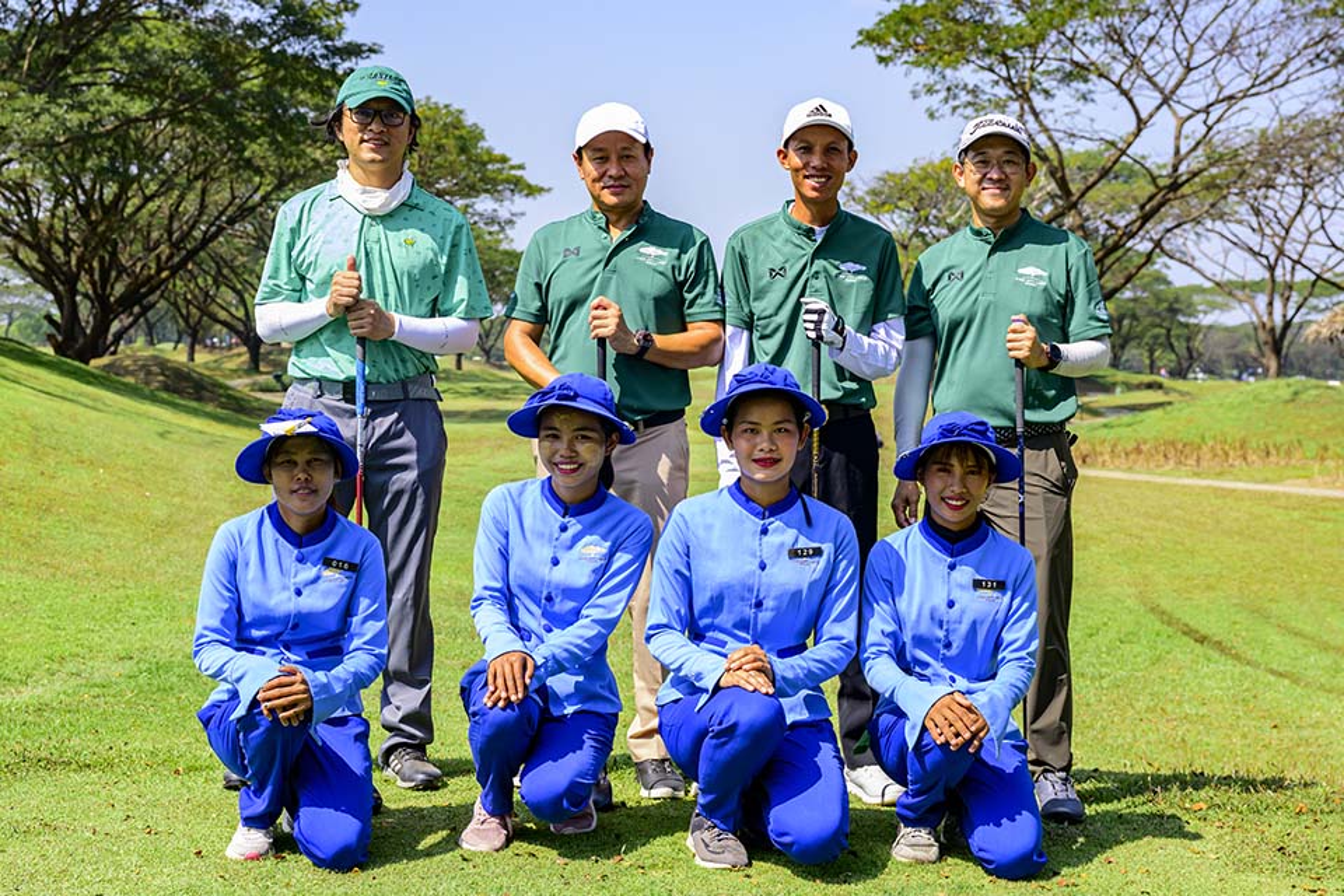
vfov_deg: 31.2
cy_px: 448
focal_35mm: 43
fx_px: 1605
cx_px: 672
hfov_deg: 45.4
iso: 720
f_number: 5
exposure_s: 1/1600
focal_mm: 43
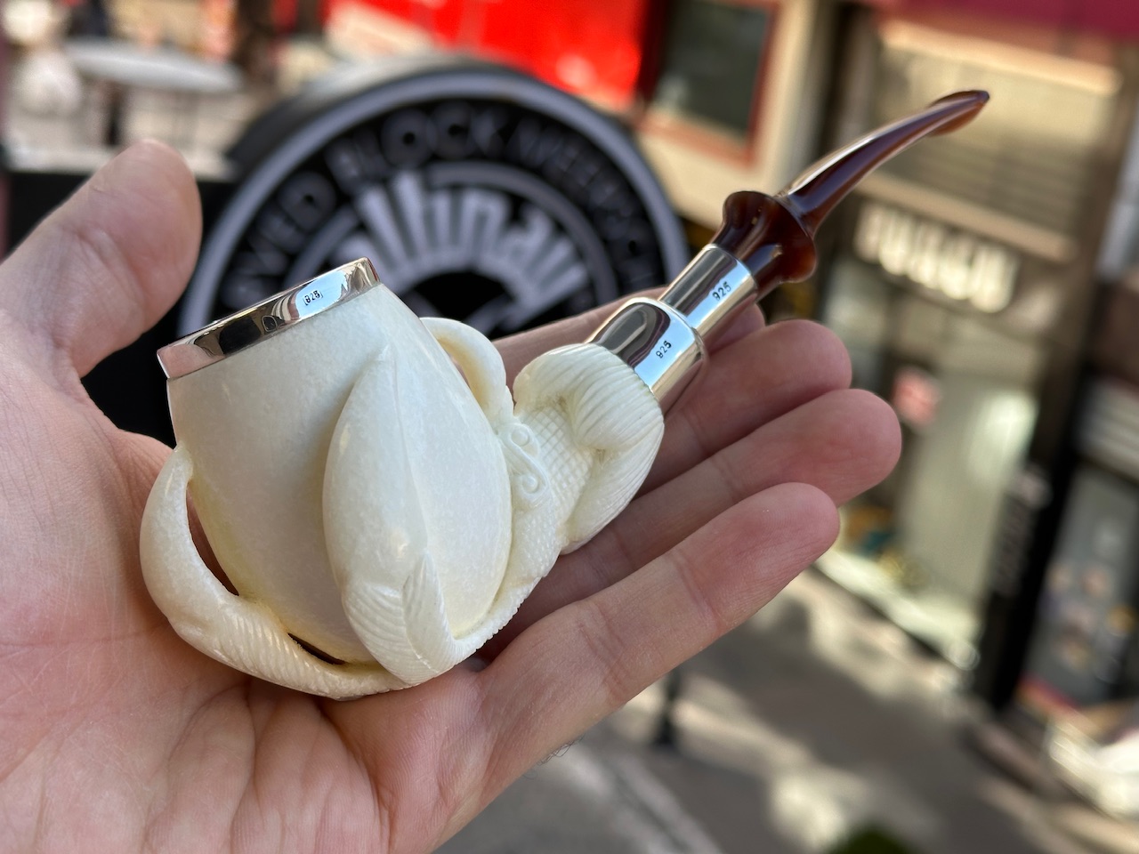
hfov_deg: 39.7
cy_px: 427
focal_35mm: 48
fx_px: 1579
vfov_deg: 30.3
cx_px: 570
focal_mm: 6.86
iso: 64
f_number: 1.78
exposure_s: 1/527
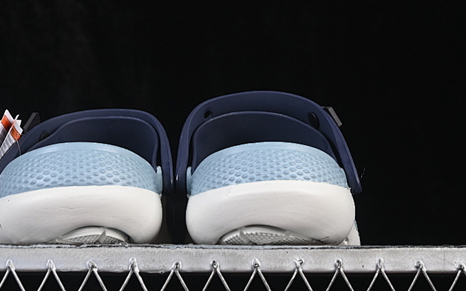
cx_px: 174
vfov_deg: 10.7
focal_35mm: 122
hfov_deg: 17.1
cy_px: 87
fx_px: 1549
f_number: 7.1
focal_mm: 50
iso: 160
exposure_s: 1/80
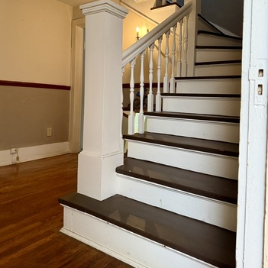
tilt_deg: +1.4
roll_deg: -2.2
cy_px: 97
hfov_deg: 55.6
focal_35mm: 29
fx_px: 254
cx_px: 136
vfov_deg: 54.8
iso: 500
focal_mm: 6.76
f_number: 1.78
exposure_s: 1/60
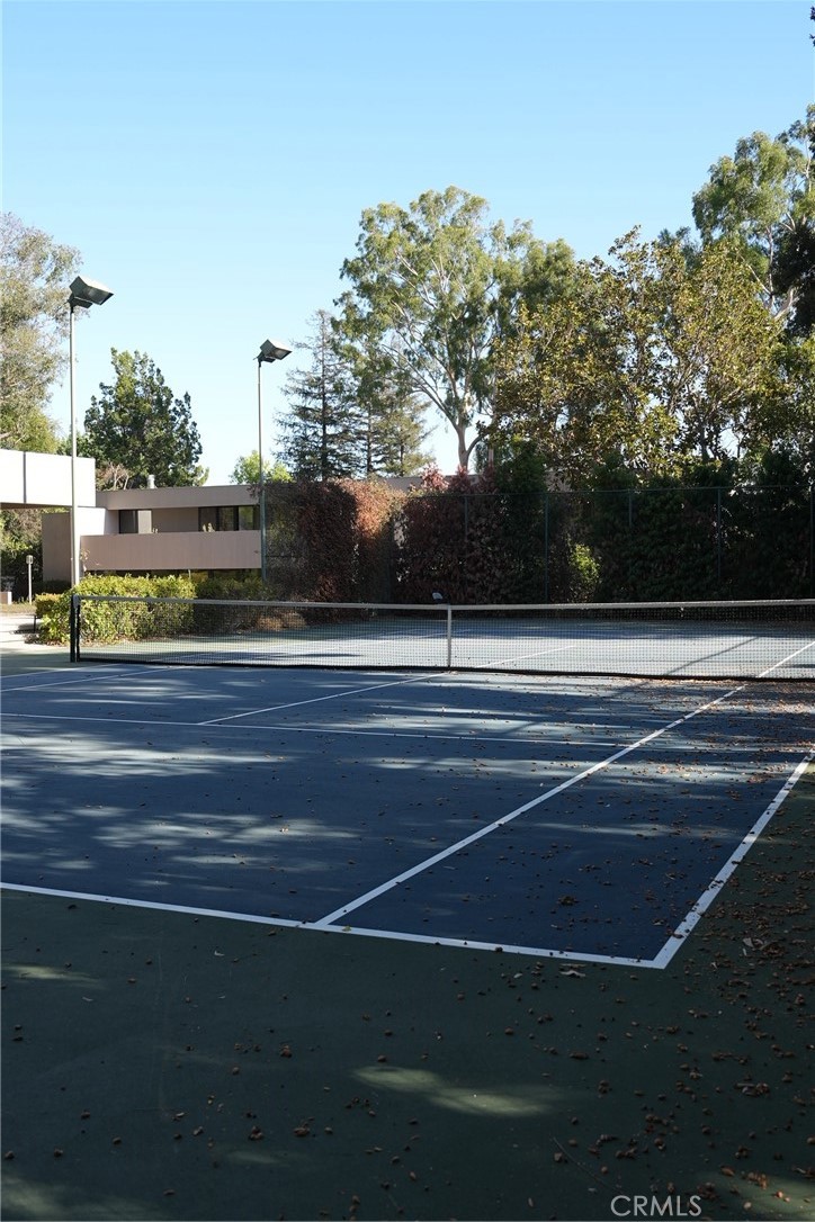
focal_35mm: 36
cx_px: 408
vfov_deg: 53.1
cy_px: 611
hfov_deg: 36.9
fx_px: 1222
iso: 100
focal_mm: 24
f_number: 4.5
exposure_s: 1/200
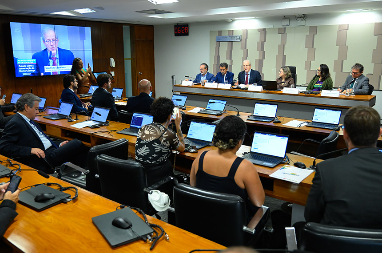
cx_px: 191
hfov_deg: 62.0
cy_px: 126
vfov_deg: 43.4
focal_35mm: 30
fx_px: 318
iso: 1600
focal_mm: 20.5
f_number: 2.8
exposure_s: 1/160
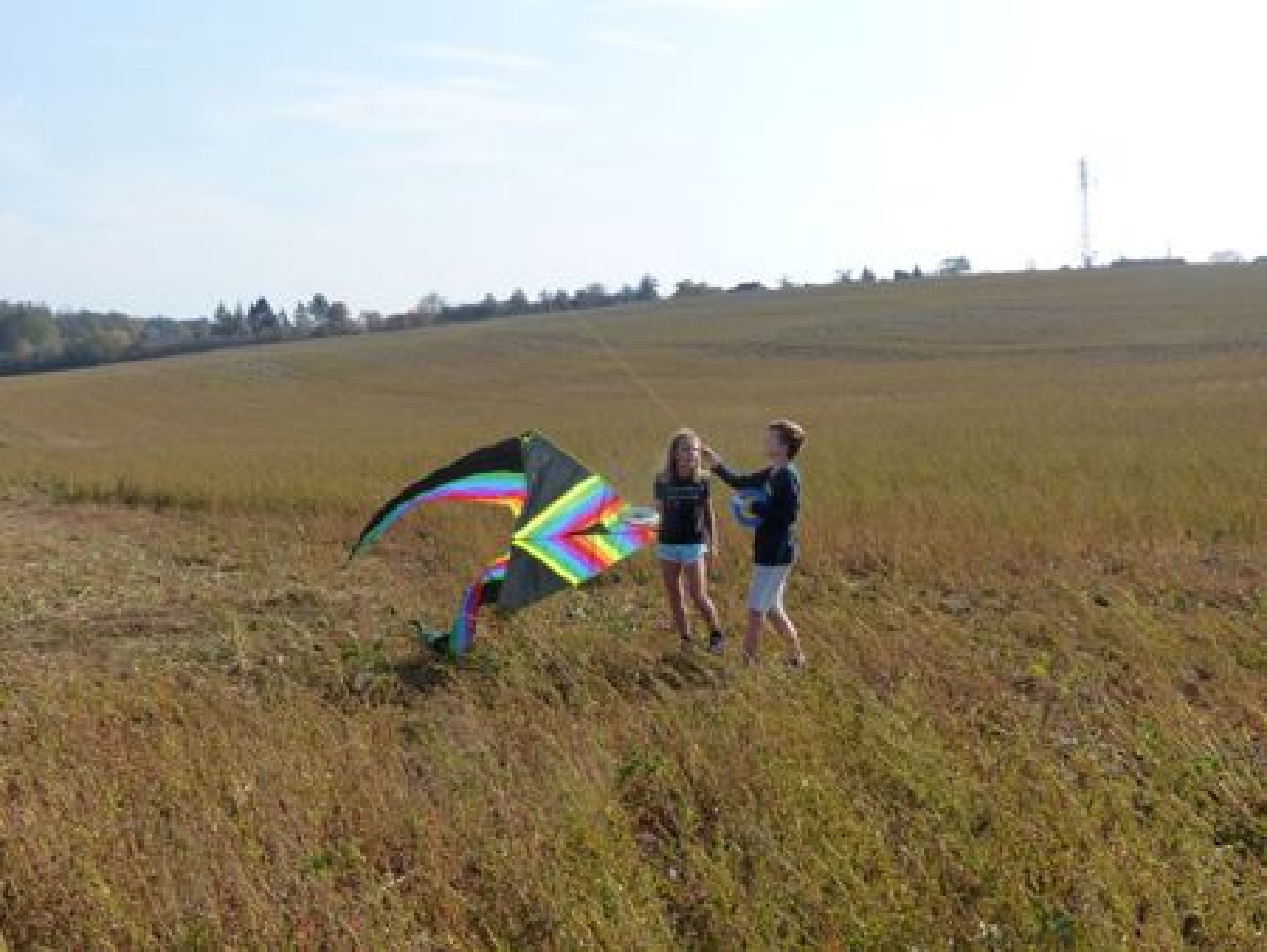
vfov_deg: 30.9
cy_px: 476
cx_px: 634
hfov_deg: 40.4
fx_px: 1721
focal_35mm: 47
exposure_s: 1/1000
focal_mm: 8.1
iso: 160
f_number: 4
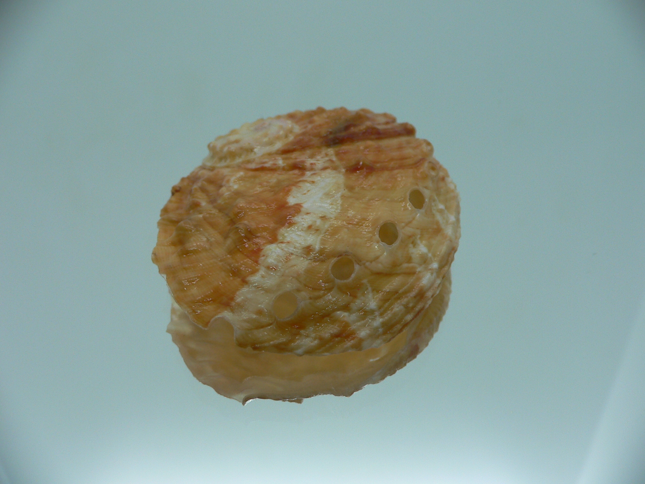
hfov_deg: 52.6
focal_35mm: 35
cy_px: 242
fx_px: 652
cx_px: 322
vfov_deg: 40.7
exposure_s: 1/60
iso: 80
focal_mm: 4.6
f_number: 2.8
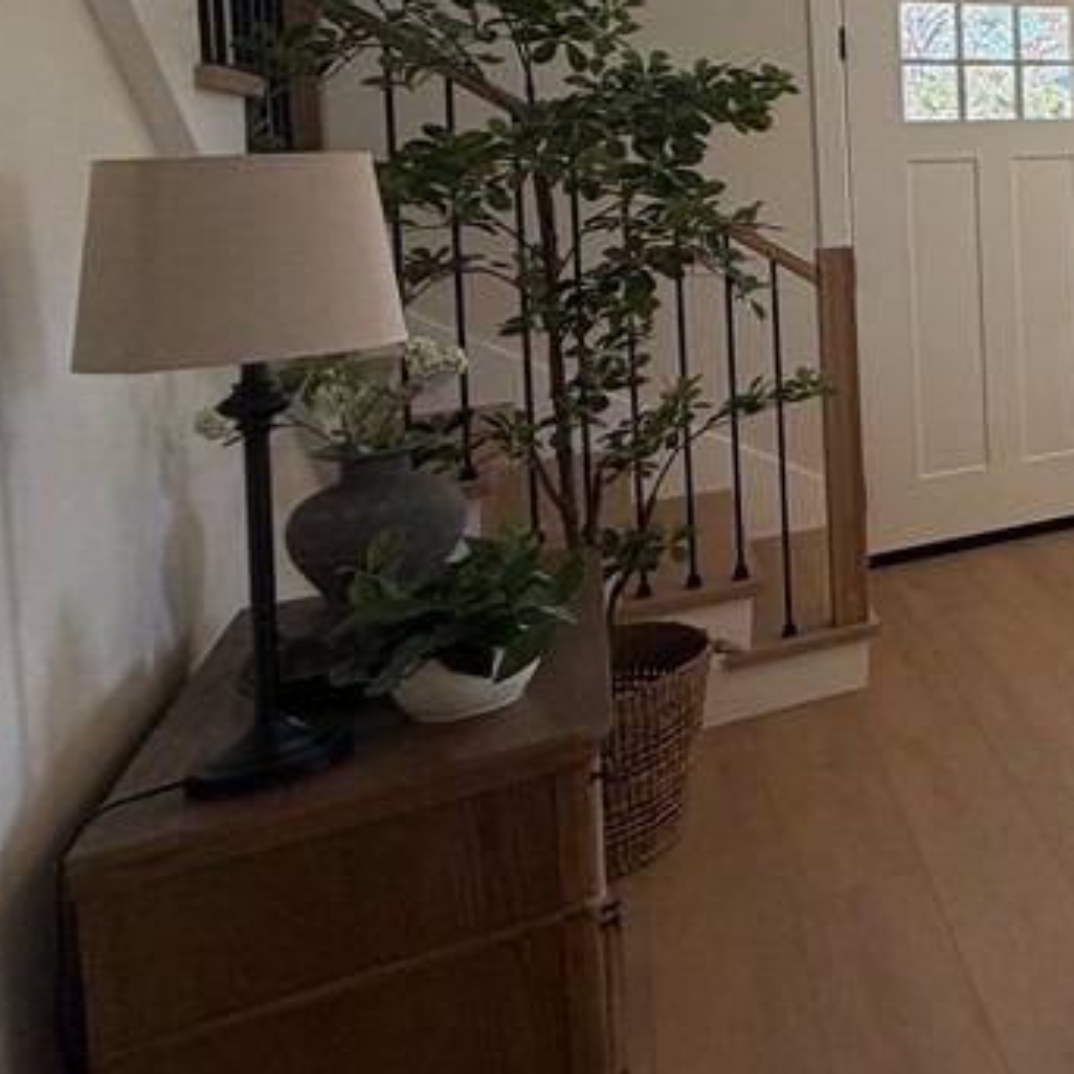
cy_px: 173
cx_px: 1561
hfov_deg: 29.7
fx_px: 1299
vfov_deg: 42.3
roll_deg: +1.2
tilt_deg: -3.2
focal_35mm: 37
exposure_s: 1/121
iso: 80
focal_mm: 2.22
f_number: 2.2
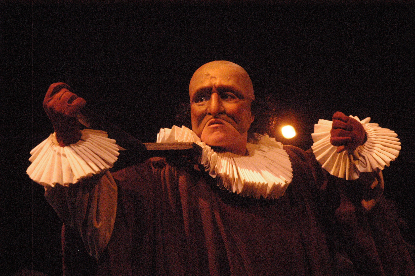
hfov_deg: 22.6
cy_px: 138
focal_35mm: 90
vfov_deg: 15.2
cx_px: 208
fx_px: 1037
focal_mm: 60
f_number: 8
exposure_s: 1/60
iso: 6400
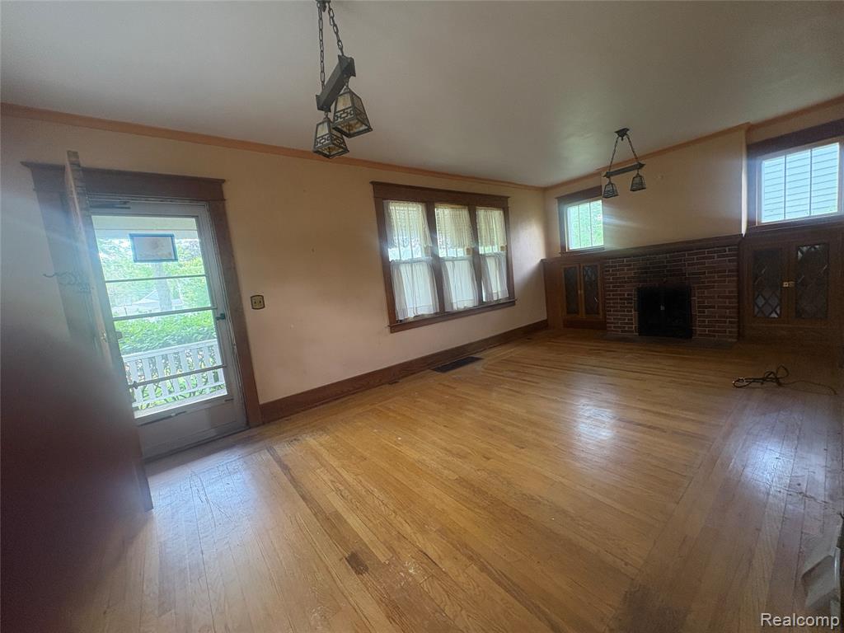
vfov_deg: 85.7
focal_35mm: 14
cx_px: 422
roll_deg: +6.6
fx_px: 341
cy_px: 316
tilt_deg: -6.1
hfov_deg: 102.1
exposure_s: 1/60
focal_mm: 2.22
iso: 250
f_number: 2.2
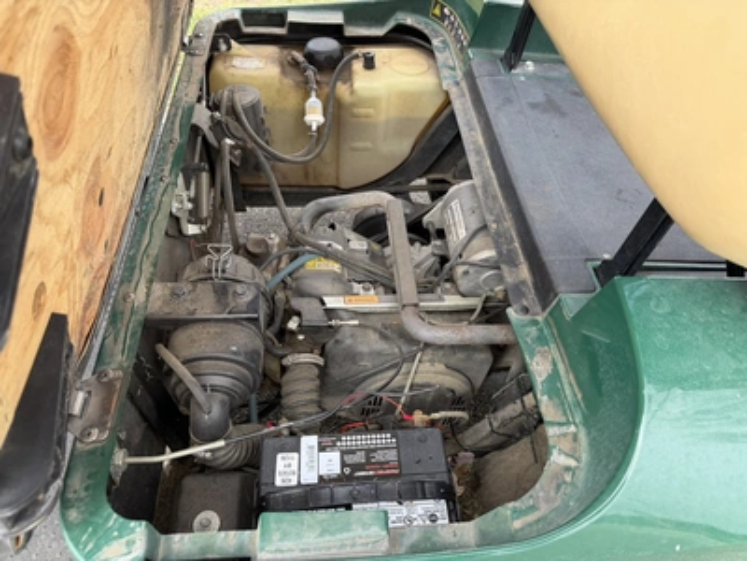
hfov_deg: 71.6
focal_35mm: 24
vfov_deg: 56.8
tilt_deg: -47.0
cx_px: 374
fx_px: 518
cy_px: 280
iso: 100
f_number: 1.78
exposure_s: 1/358
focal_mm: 6.76
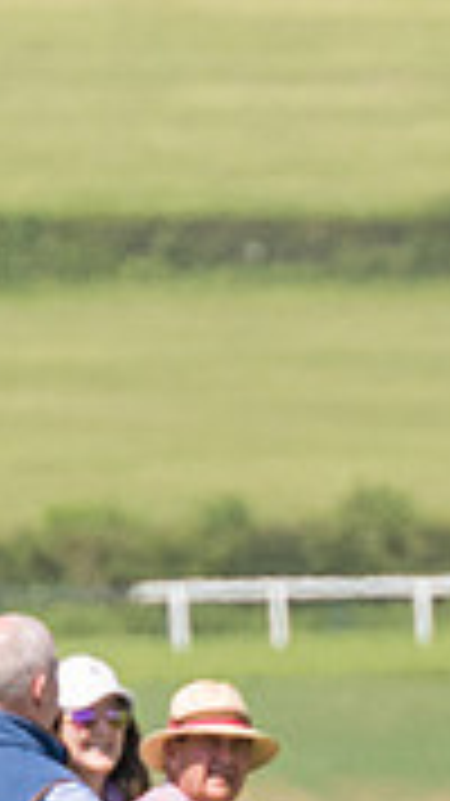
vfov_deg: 1.6
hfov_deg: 0.9
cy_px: 894
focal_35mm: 1320
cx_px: 932
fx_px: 28027
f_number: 5
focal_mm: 170
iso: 400
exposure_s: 1/3200
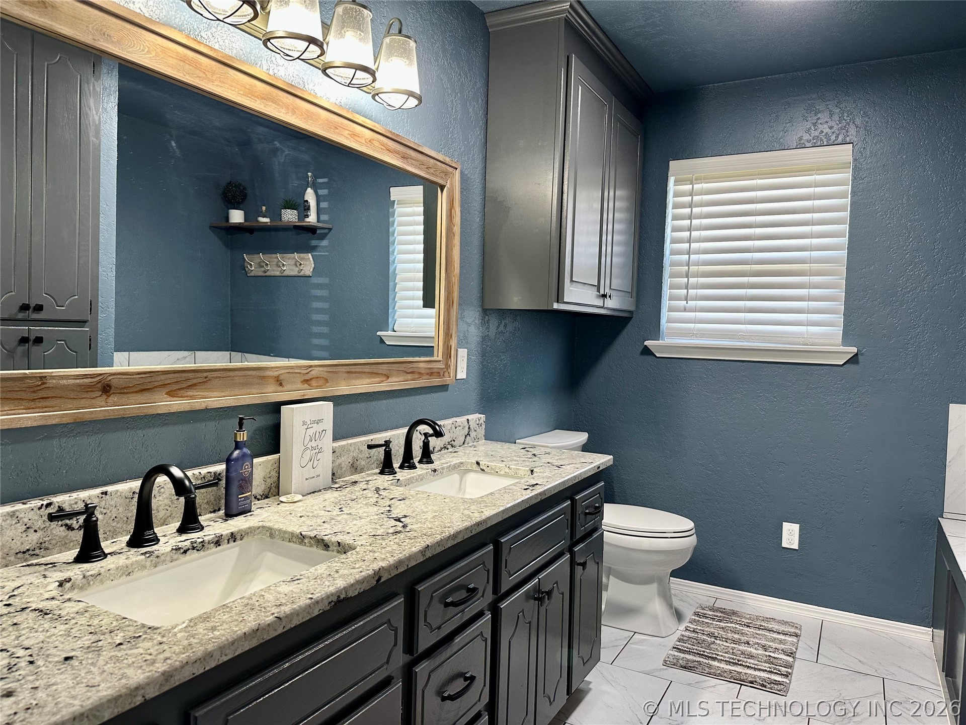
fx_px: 670
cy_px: 362
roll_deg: -0.9
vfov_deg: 56.8
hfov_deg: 71.6
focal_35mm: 24
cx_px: 483
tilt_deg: -3.1
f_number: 1.78
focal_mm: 6.86
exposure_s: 1/60
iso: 160
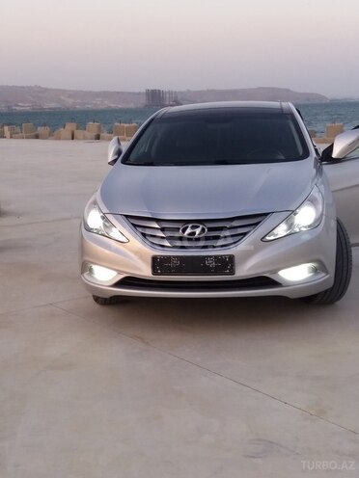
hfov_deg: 49.7
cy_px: 239
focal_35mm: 28
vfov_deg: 63.4
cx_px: 180
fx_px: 387
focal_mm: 3.7
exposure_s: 1/100
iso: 80
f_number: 1.9
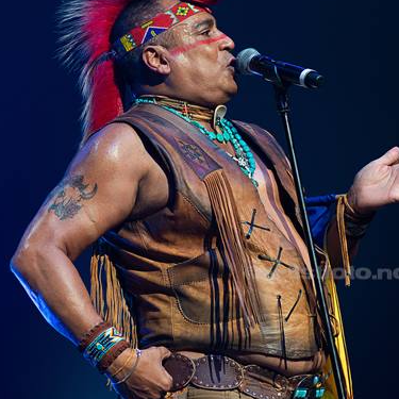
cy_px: 196
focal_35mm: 204
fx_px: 2660
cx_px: 252
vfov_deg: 8.6
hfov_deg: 8.6
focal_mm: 125
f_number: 3.5
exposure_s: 1/640
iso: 1600
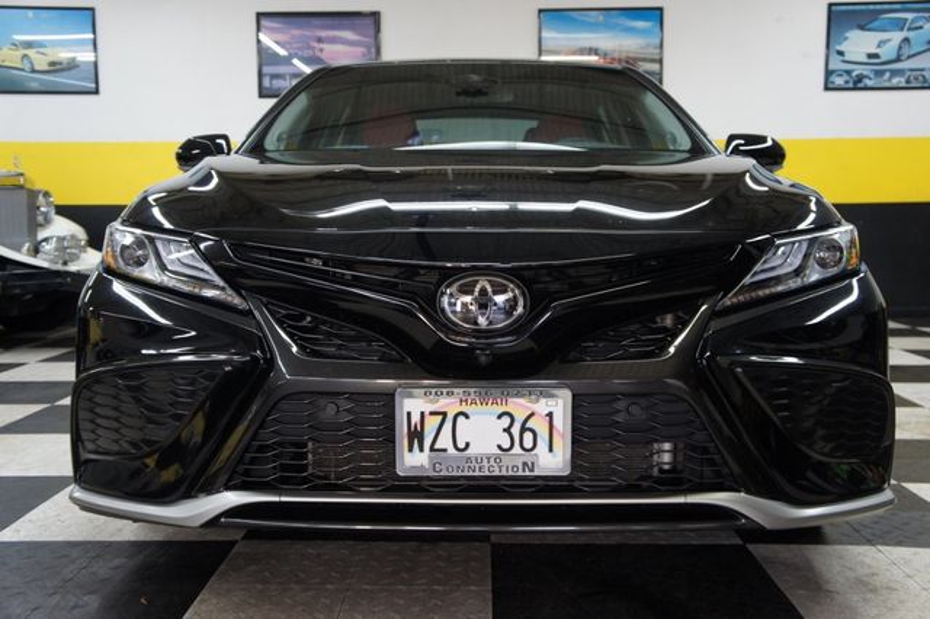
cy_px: 310
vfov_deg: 35.5
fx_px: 968
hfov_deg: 51.3
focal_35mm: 38
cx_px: 465
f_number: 4
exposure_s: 1/40
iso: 400
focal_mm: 25
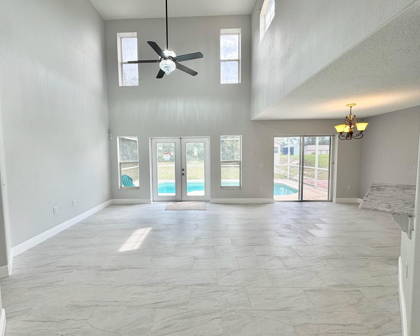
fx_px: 186
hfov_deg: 96.7
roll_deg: +0.6
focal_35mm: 15
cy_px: 166
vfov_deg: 84.0
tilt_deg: -3.1
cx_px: 197
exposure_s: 1/166
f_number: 2.2
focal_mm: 2.22
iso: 40
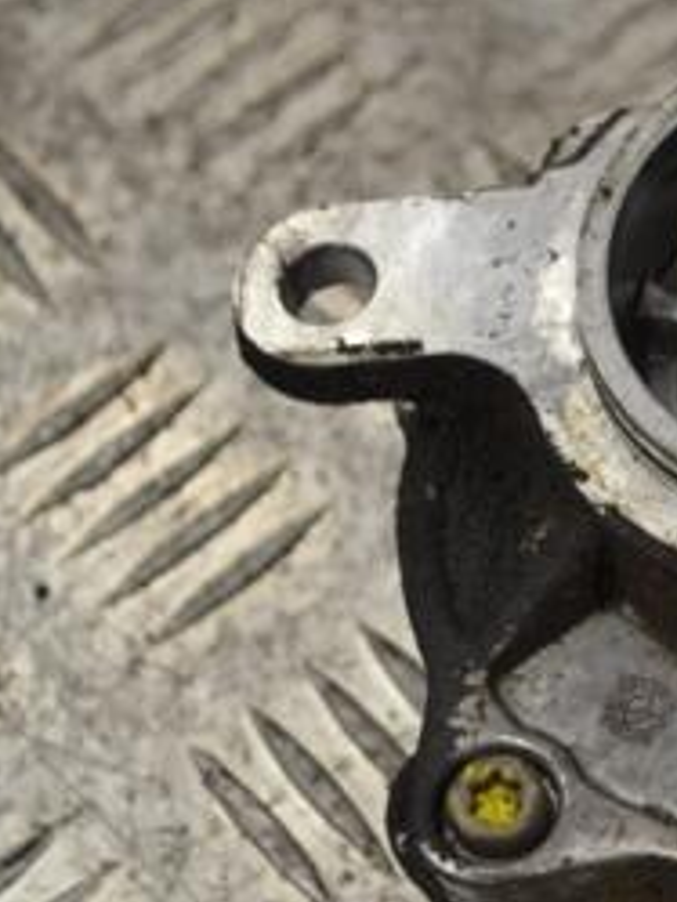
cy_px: 413
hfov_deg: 10.4
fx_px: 3622
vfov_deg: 14.2
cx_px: 938
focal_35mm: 139
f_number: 5.6
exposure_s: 1/125
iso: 400
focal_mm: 40
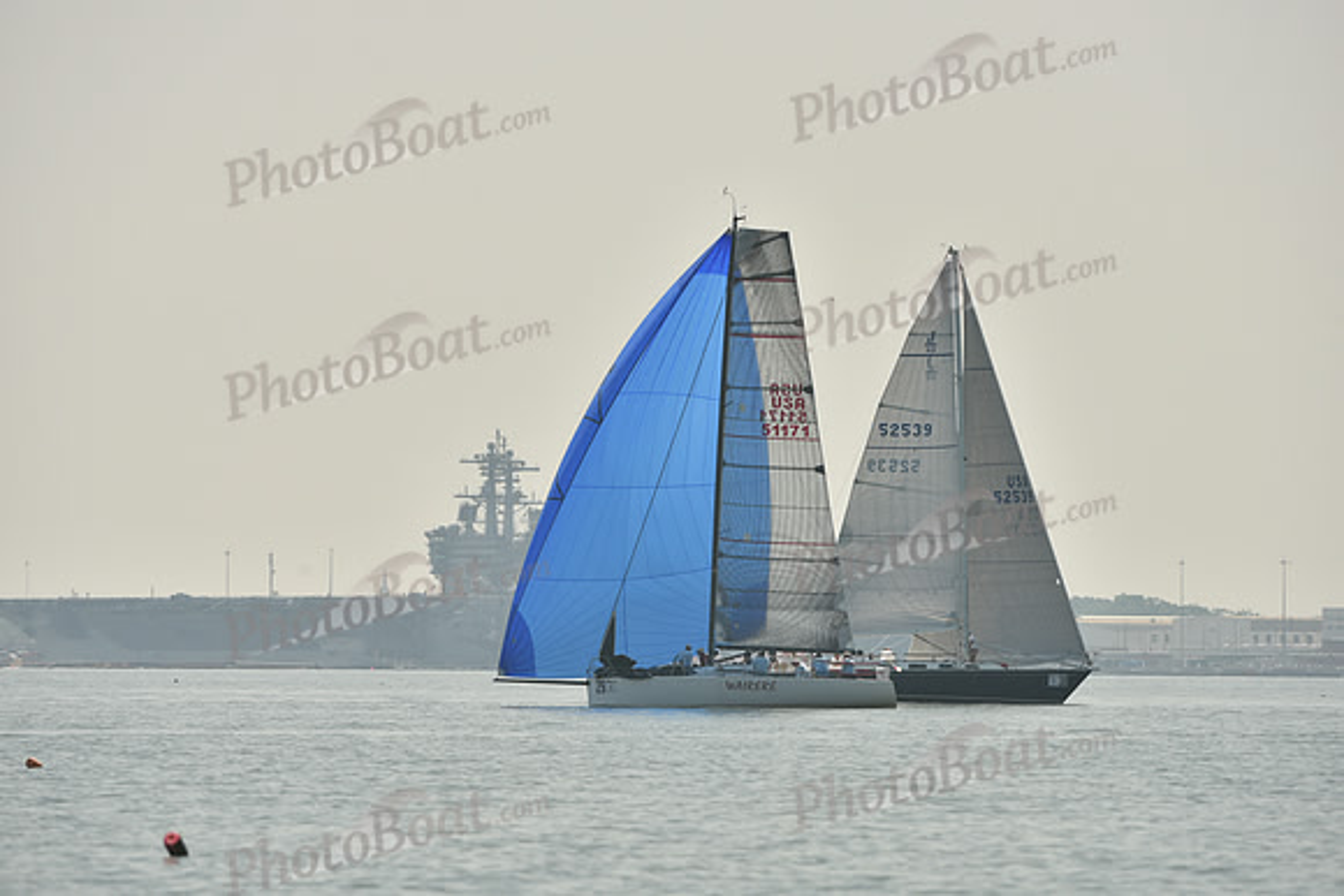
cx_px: 672
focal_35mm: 400
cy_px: 448
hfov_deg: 5.2
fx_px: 14936
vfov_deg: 3.4
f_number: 9
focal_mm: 400
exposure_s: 1/1250
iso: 320
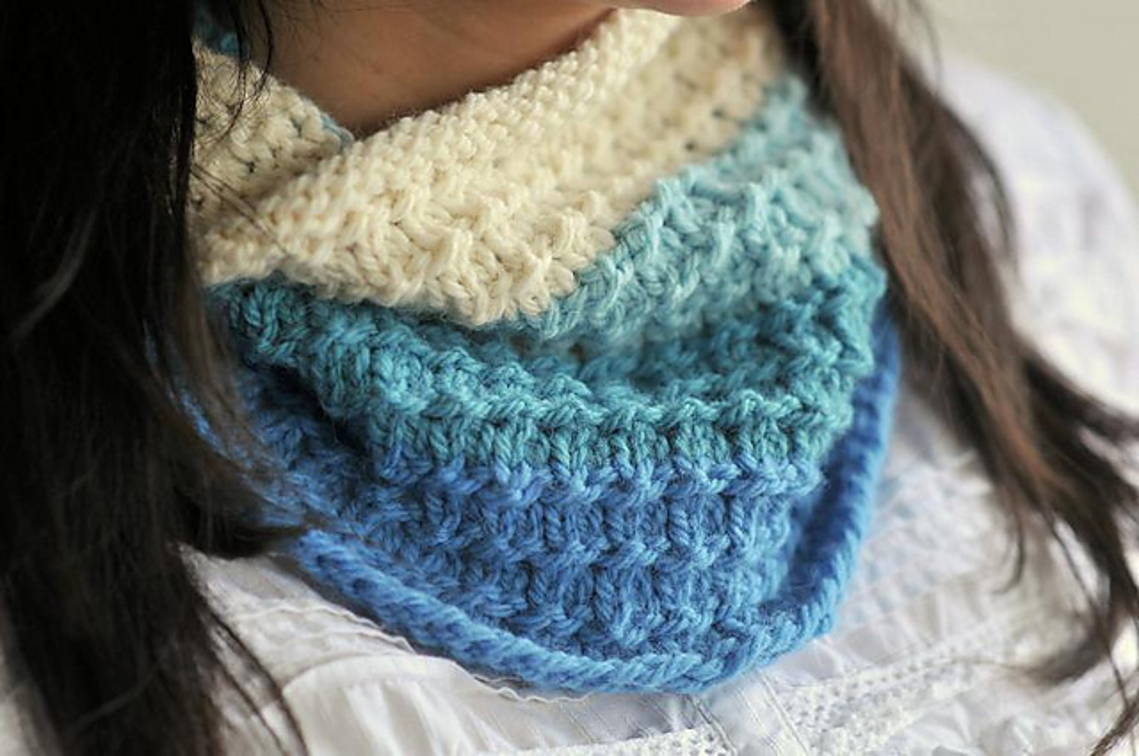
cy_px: 378
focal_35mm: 128
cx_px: 570
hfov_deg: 16.1
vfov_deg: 10.7
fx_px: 4029
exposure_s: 1/100
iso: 250
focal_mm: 85
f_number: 2.2
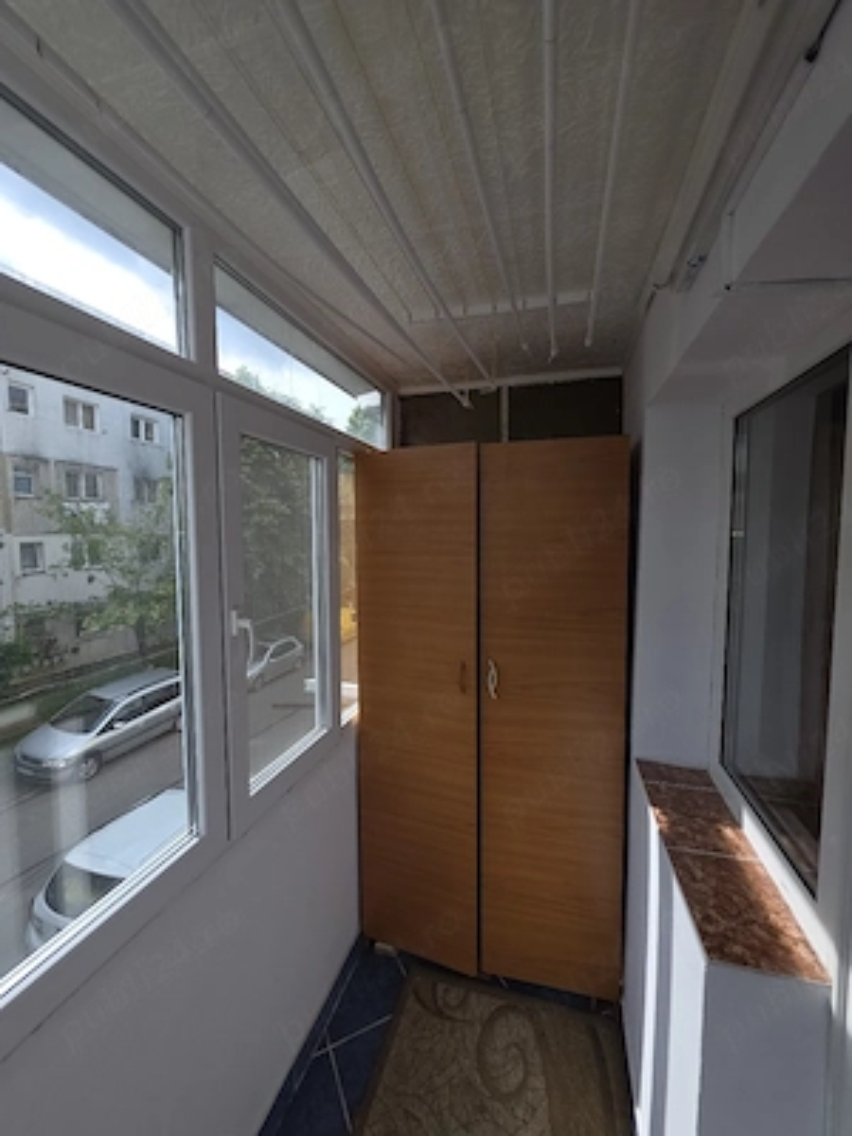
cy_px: 568
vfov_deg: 106.2
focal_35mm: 13
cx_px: 426
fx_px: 427
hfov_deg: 89.9
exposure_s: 1/455
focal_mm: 2.2
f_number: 1.9
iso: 20
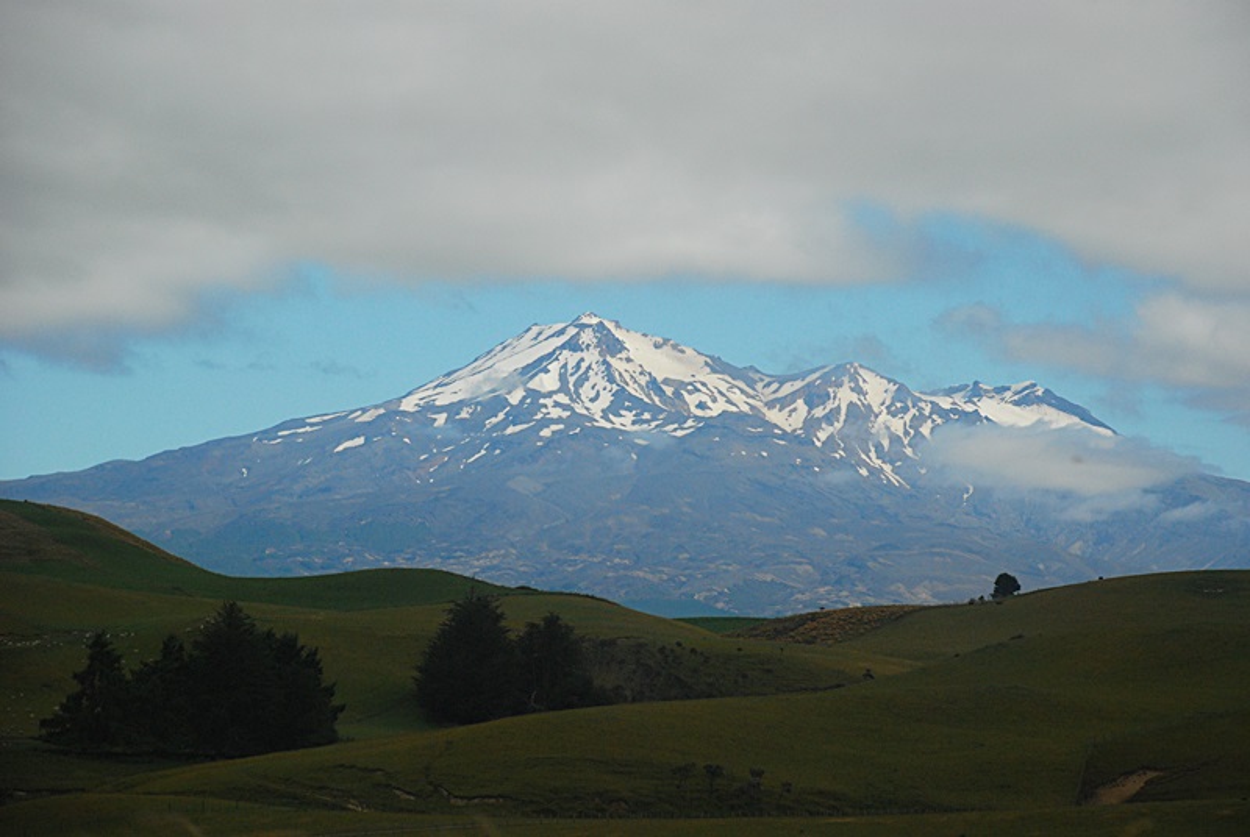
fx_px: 4434
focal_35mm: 128
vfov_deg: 10.8
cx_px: 625
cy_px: 418
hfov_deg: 16.0
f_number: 5.6
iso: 400
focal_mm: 85
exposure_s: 1/2000
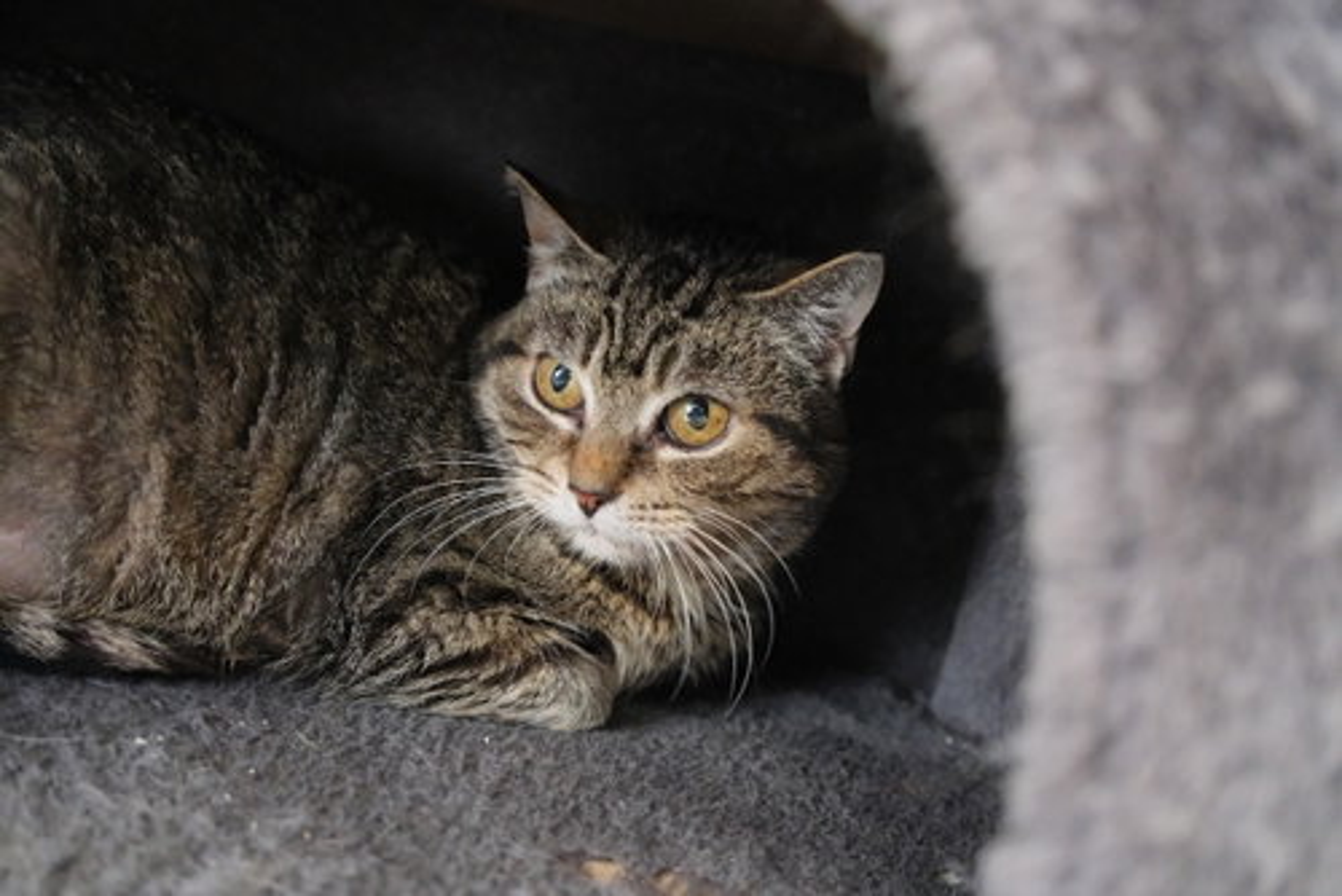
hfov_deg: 58.7
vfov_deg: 41.2
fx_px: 1194
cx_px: 671
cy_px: 448
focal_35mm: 32
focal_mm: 21
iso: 12800
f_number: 2.8
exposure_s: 1/170
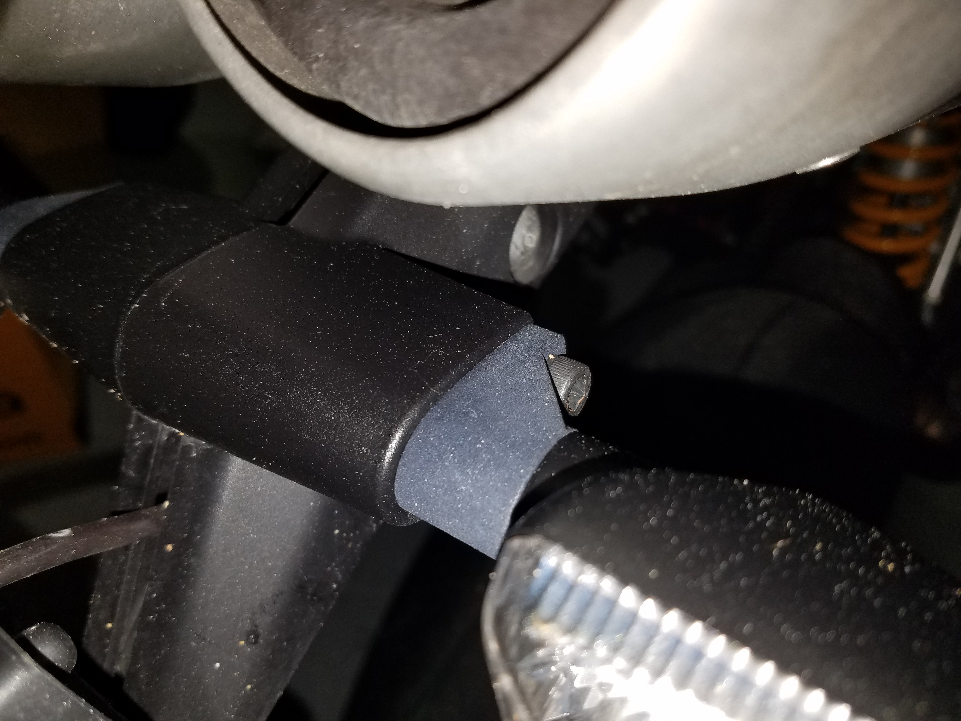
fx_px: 722
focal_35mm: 26
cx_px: 480
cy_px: 360
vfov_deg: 53.1
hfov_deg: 67.3
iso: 50
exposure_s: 1/132
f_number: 1.7
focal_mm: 4.2
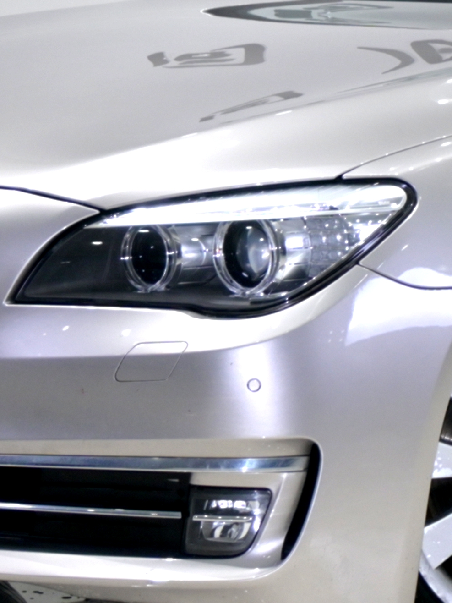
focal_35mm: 186
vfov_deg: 10.5
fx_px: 3239
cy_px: -69
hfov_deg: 7.9
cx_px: 600
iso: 125
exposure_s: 1/125
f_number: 4.8
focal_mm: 30.5
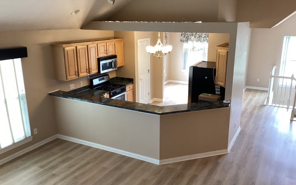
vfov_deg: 38.3
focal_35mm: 33
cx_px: 148
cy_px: 97
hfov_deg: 58.2
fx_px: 266
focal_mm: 3.3
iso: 100
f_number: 2.4
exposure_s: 1/50
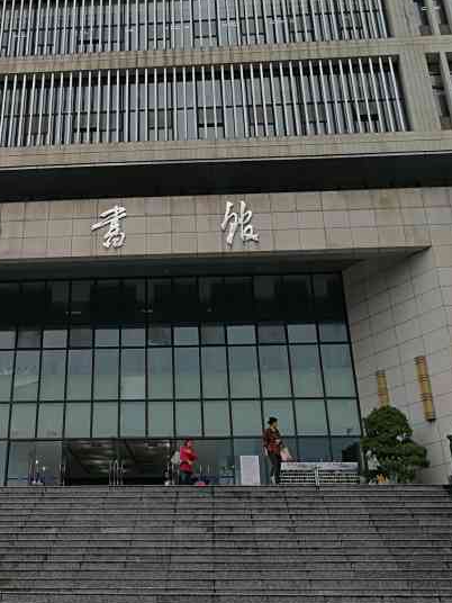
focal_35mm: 47
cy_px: 89
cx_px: 124
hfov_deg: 30.5
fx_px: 818
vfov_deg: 38.3
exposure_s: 1/312
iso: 50
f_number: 2.2
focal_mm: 3.95
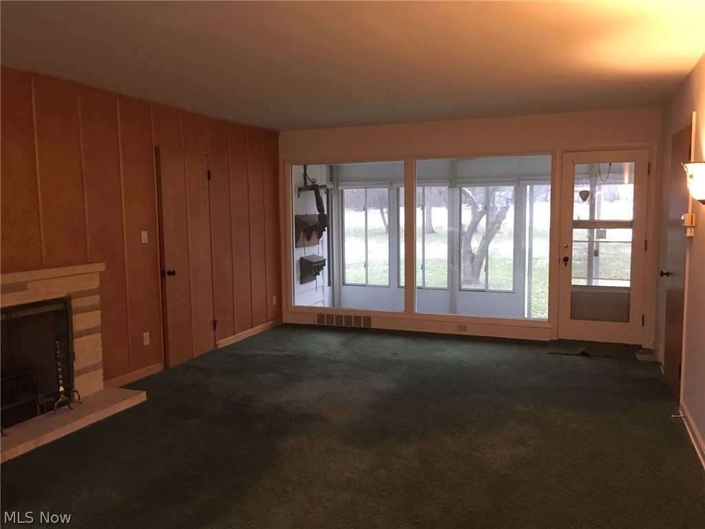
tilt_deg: -5.5
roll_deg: +0.5
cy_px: 264
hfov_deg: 61.7
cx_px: 352
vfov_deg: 48.2
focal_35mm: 29
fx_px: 591
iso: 200
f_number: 2.2
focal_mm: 4.15
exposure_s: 1/15
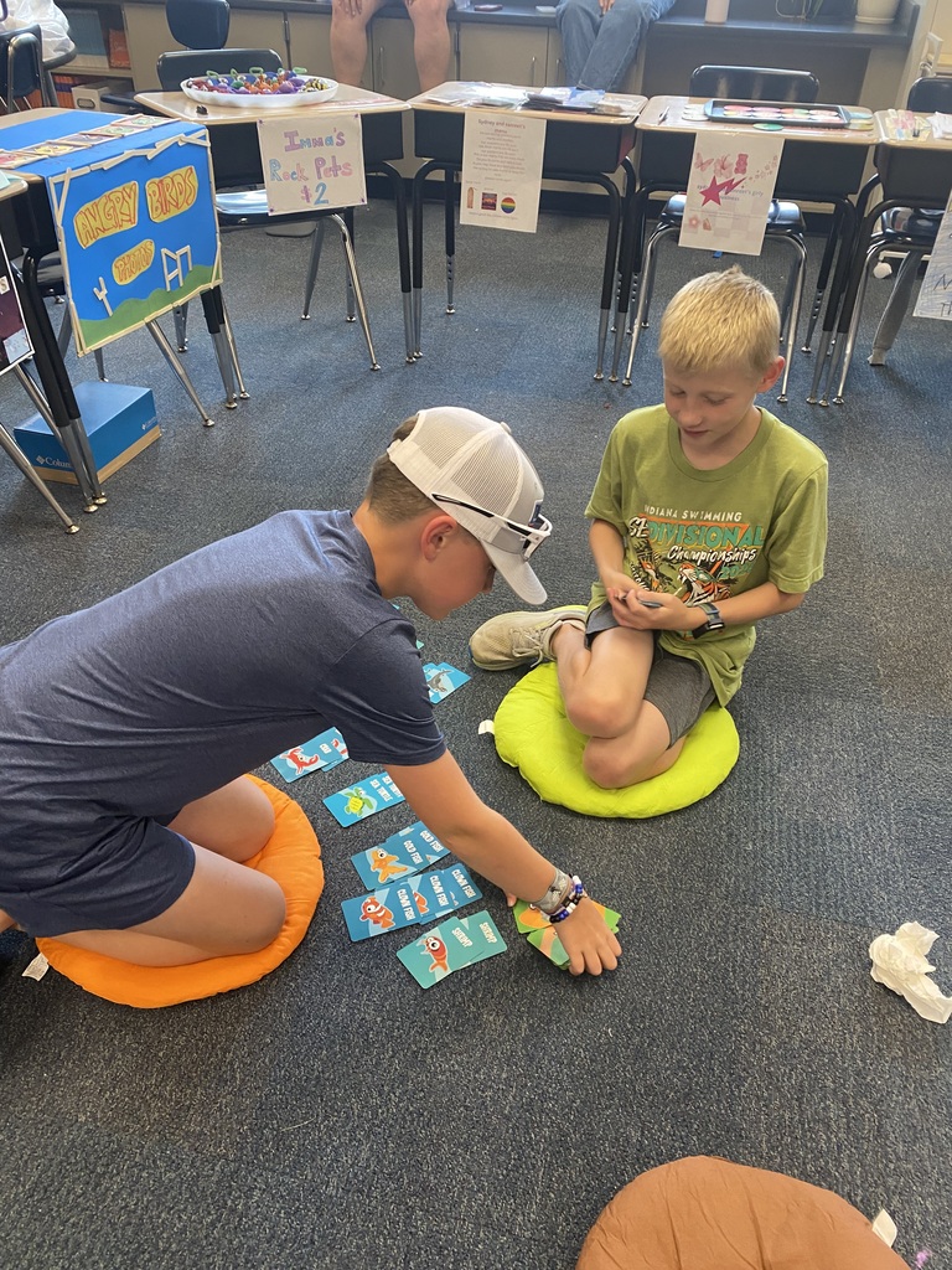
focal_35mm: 26
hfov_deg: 53.1
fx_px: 953
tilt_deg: -36.0
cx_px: 476
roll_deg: -0.4
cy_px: 635
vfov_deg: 67.3
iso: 160
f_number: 1.8
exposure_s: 1/60
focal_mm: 4.25
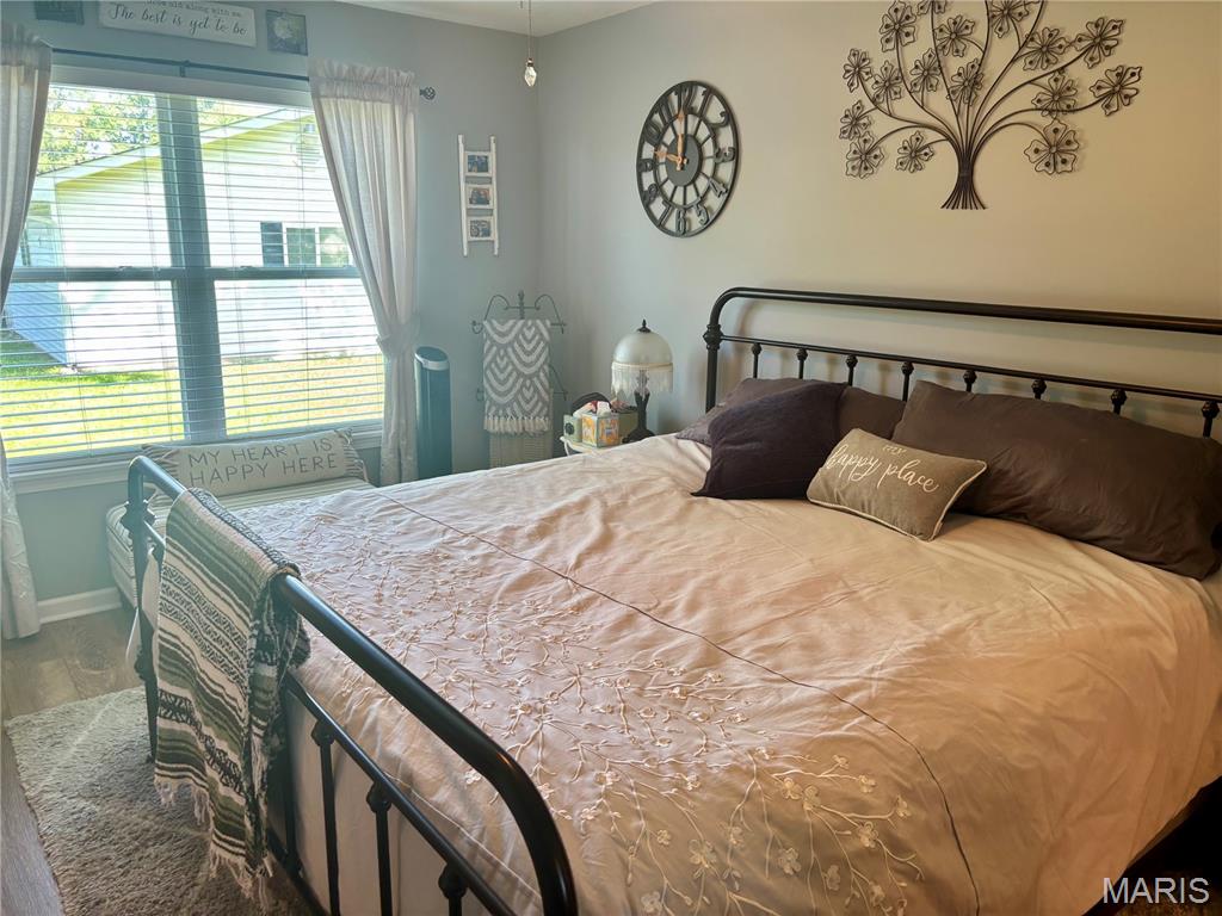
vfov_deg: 53.1
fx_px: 918
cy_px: 458
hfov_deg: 67.3
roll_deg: -0.7
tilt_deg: -12.4
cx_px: 611
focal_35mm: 26
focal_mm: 5.96
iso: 80
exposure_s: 1/60
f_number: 1.6
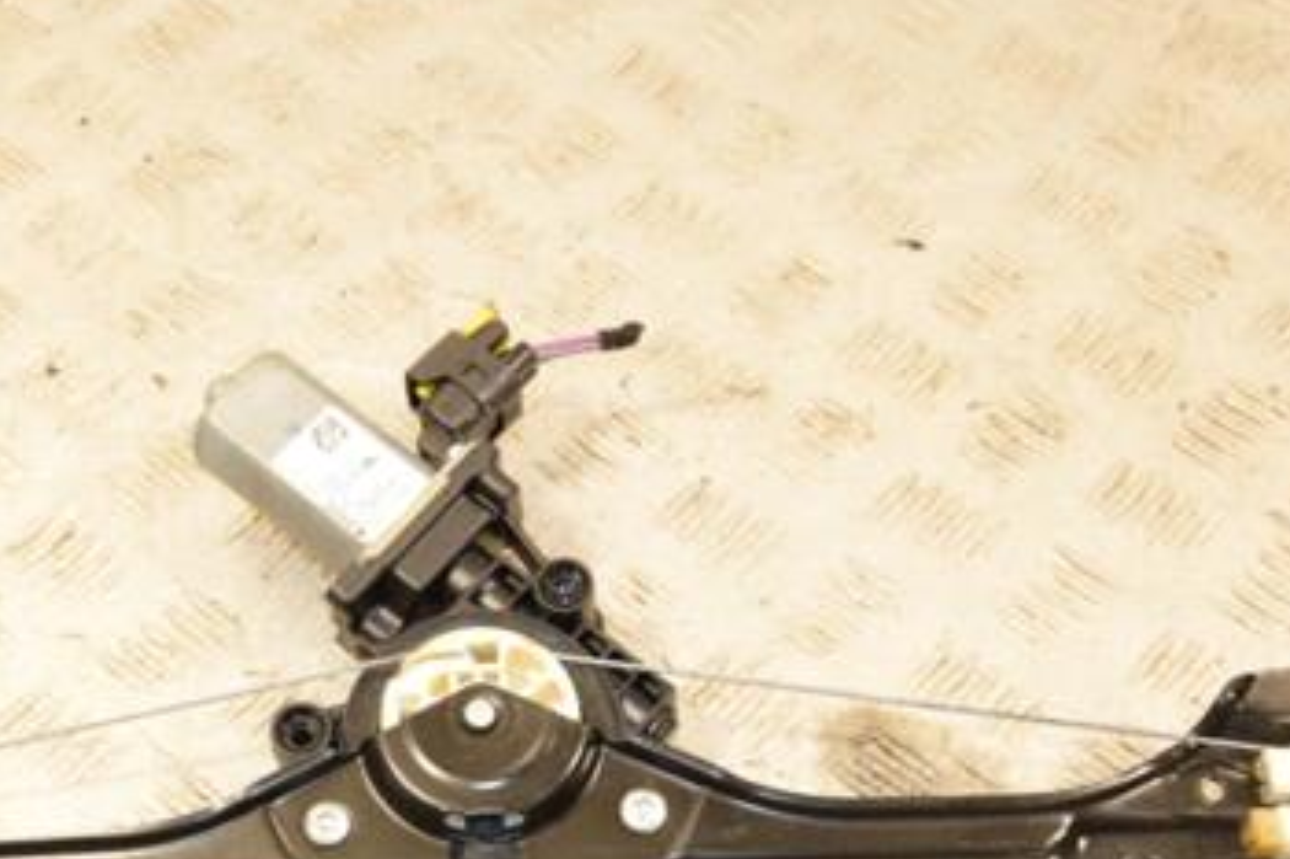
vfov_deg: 18.8
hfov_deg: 28.0
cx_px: 509
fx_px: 2579
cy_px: 634
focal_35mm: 72
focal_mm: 28
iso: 800
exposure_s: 1/200
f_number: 5.6
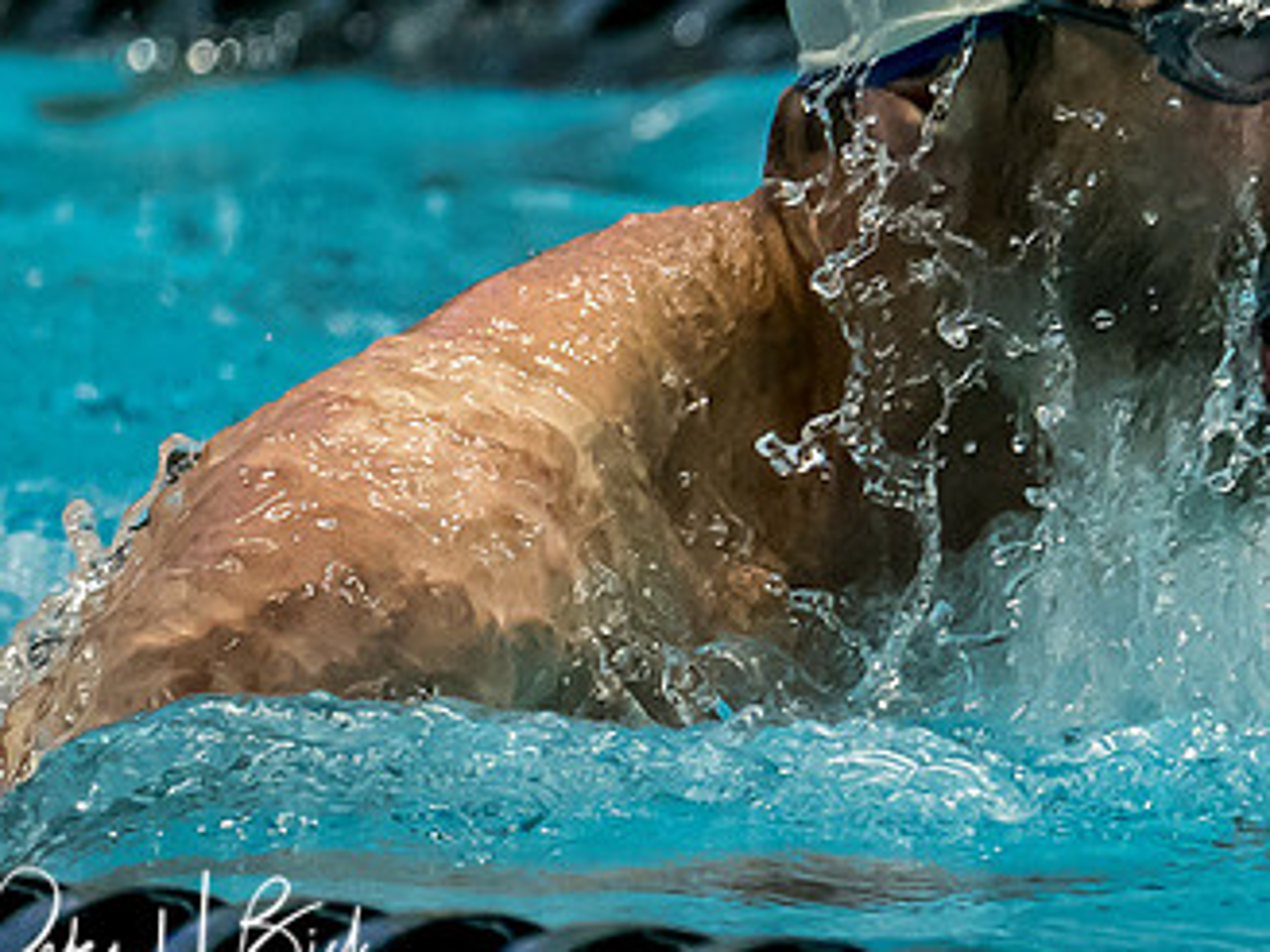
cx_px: 970
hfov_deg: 1.4
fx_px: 52354
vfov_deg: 1.0
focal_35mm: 1427
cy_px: 669
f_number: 2.8
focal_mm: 200
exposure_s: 1/1000
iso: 2500
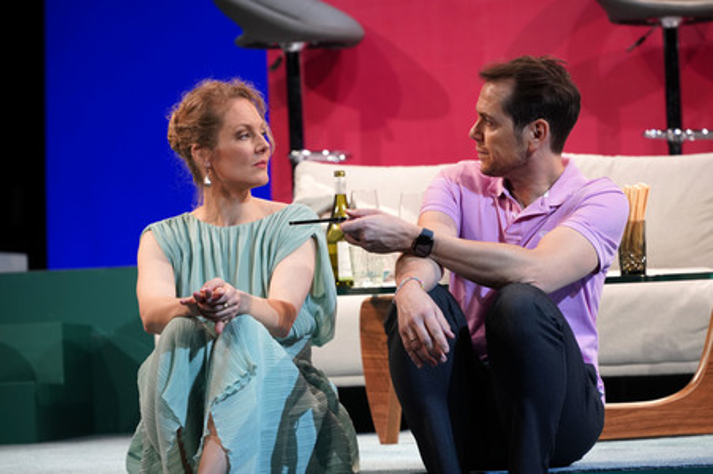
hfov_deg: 10.3
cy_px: 237
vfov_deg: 6.9
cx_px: 356
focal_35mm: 200
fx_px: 3958
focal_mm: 200
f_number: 5.6
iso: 1600
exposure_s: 1/250
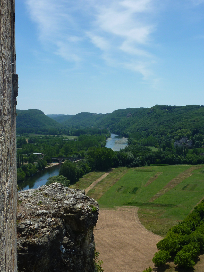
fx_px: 377
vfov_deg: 39.7
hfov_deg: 30.3
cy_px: 136
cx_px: 102
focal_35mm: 48
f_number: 5.6
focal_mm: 7.9
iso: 80
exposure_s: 1/400
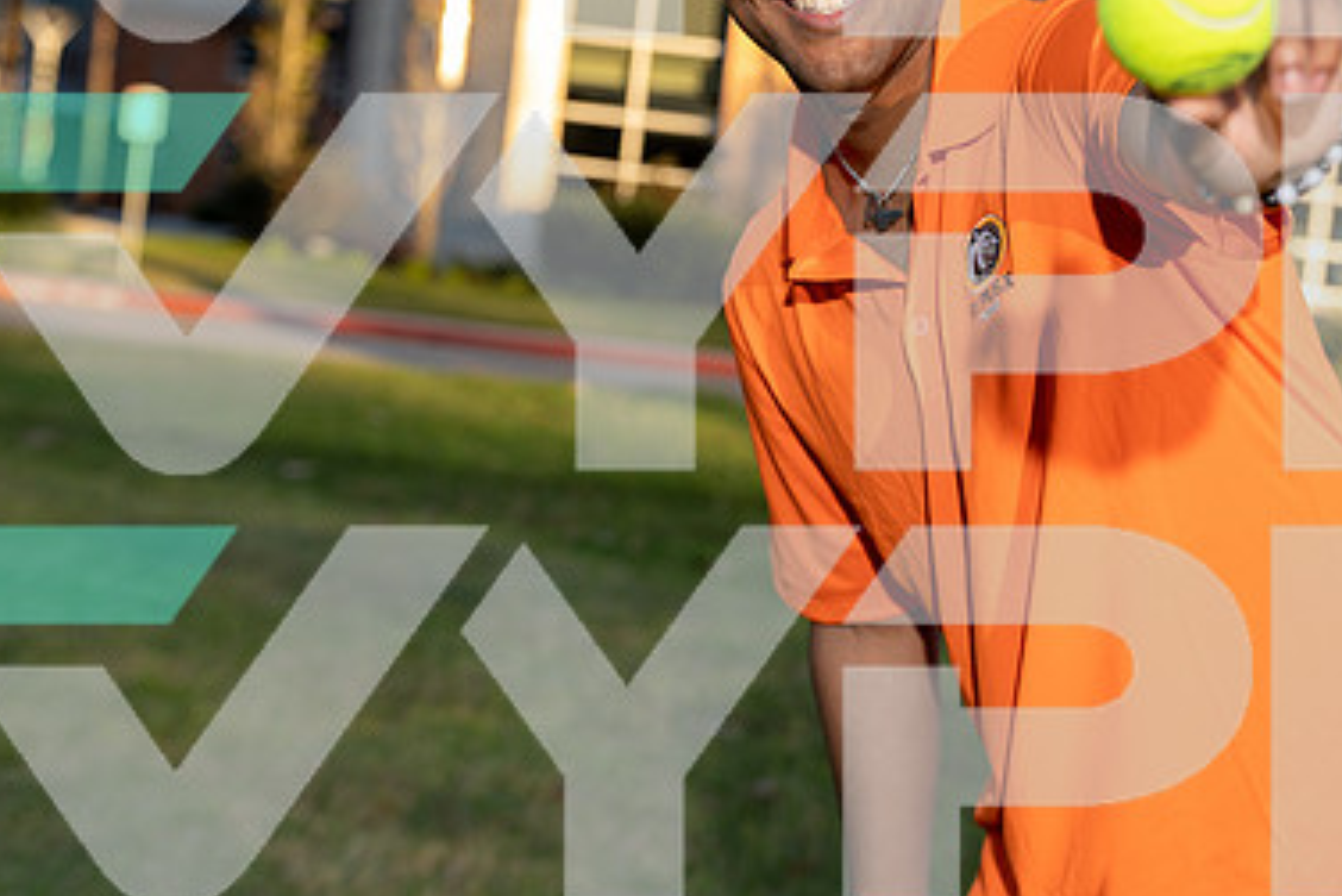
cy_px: 284
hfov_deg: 27.3
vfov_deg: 18.4
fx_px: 2759
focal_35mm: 74
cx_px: 785
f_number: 3.5
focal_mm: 48
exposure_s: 1/250
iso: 200
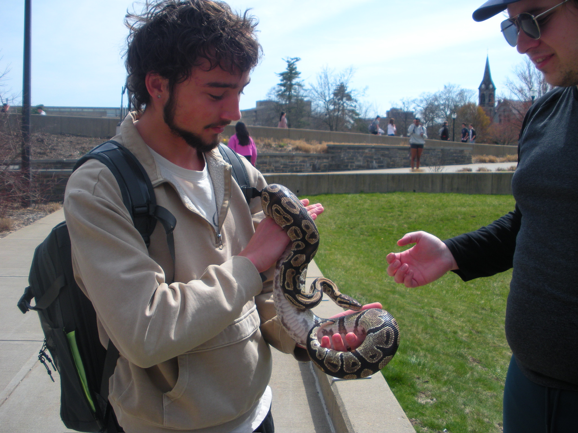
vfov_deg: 39.7
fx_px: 601
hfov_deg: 51.4
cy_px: 216
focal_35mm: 36
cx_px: 289
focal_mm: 6.3
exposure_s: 1/554
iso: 64
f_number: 3.5
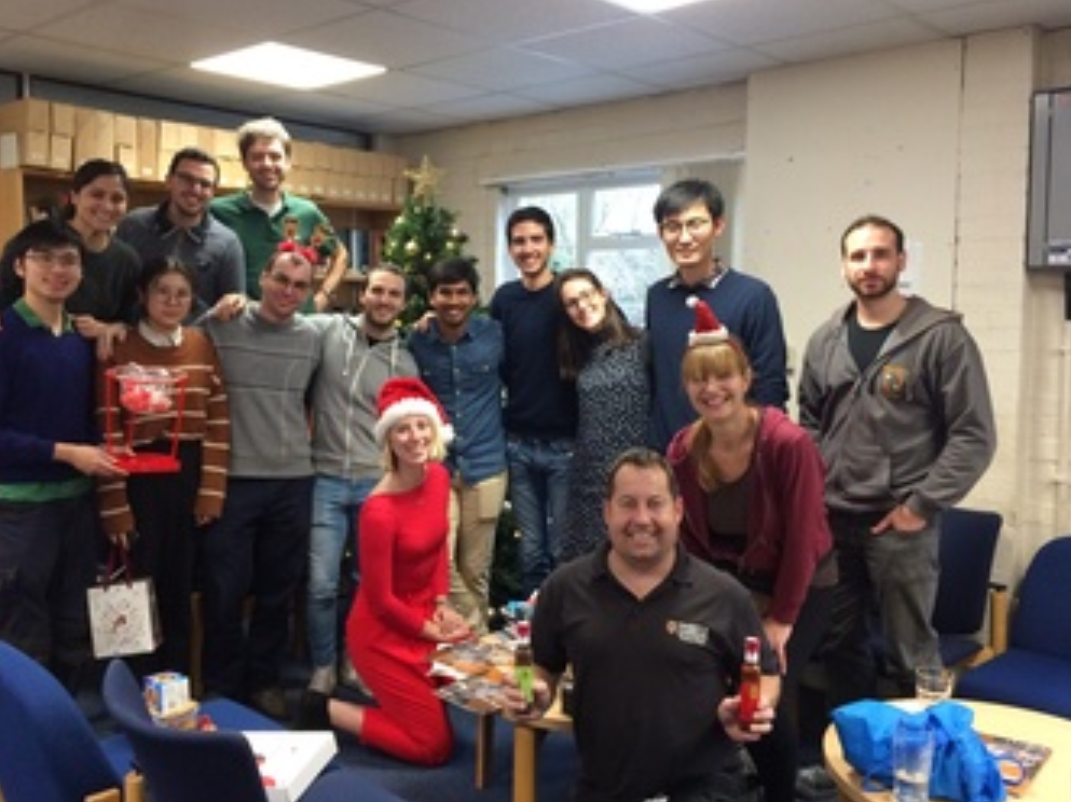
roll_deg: -1.6
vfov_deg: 44.1
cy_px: 362
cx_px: 510
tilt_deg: -3.4
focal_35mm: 32
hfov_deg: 56.8
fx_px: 990
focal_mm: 4.15
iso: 250
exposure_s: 1/33
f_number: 2.2
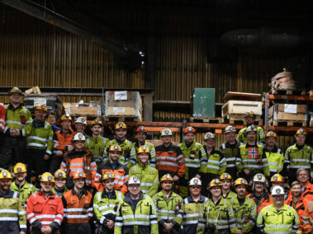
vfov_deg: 22.6
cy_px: 188
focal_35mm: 64
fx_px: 579
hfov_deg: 30.3
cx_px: 159
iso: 1250
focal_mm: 35
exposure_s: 1/125
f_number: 2.2
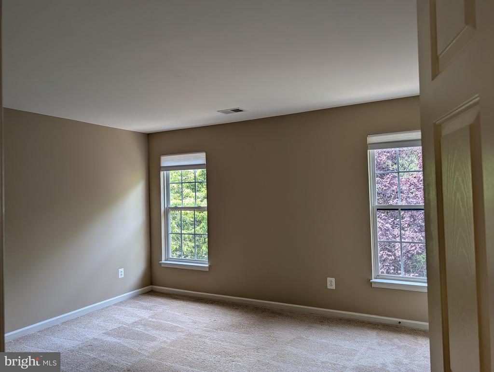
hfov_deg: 71.5
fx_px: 343
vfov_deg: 56.9
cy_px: 186
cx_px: 247
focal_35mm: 24
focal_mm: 6.9
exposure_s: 1/56.2
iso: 24
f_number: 1.68
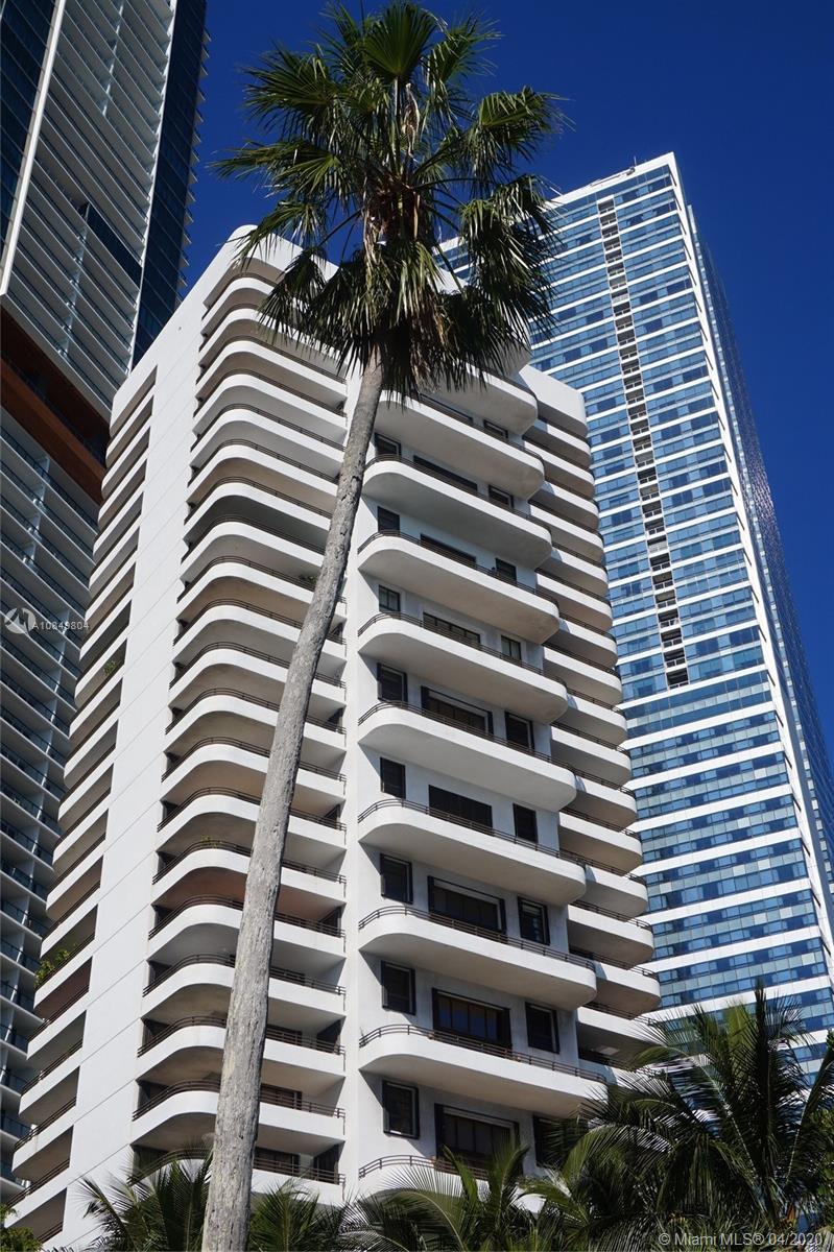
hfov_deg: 30.8
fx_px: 1513
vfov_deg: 45.0
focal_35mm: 44
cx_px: 417
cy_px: 626
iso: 100
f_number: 14
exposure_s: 1/160
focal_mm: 29
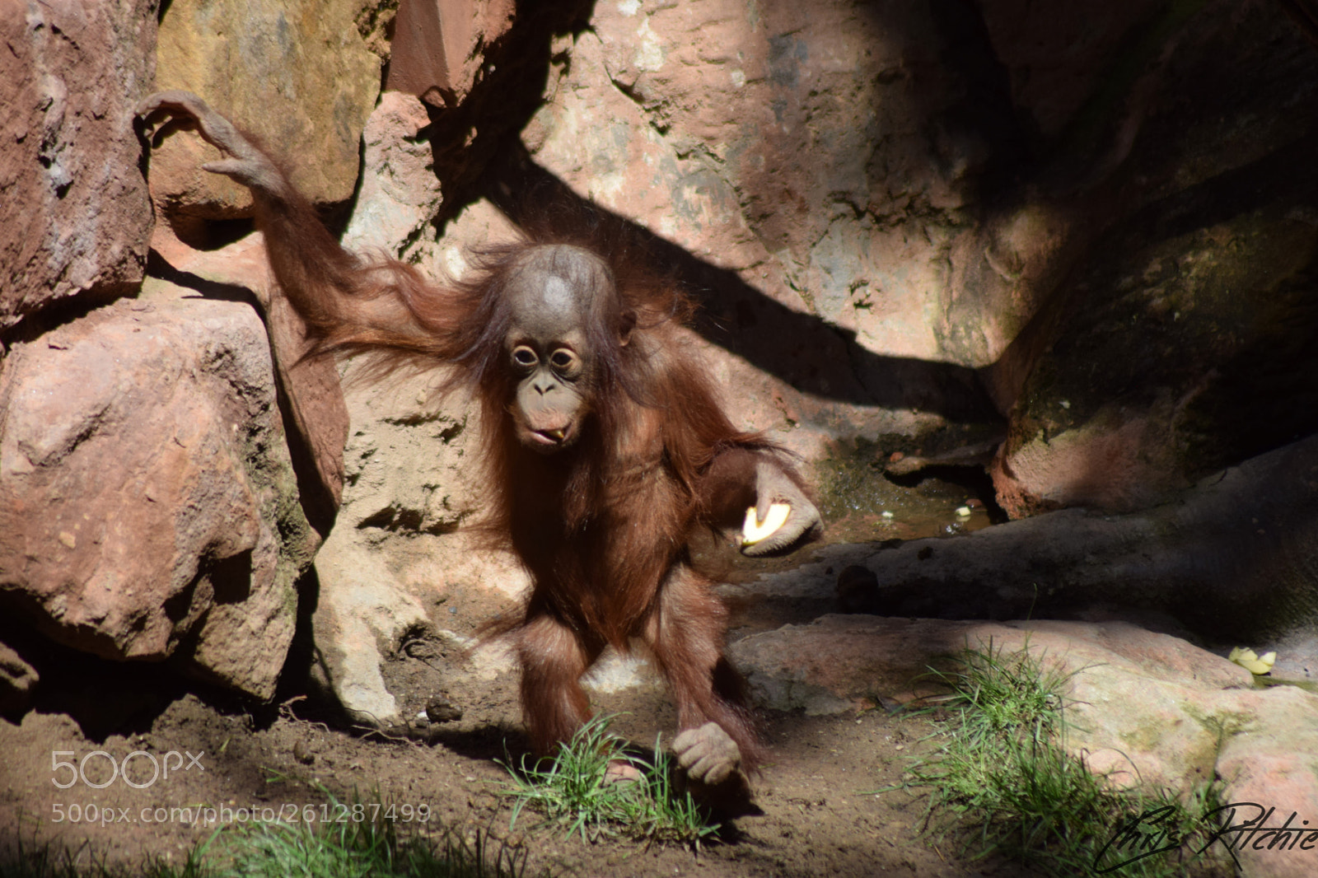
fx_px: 16471
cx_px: 659
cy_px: 439
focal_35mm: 450
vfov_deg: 3.1
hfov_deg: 4.6
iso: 400
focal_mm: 300
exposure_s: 1/1600
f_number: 5.6
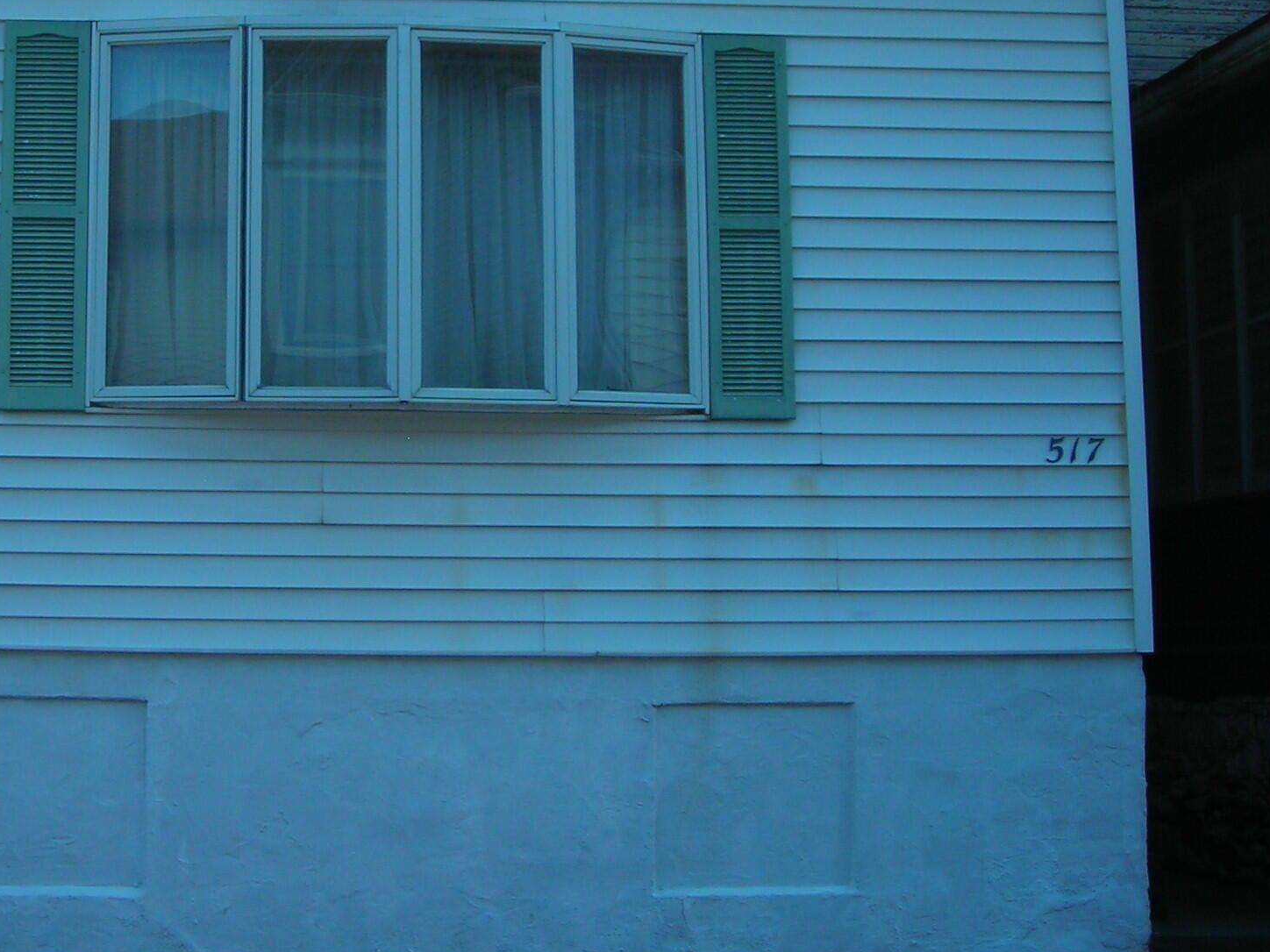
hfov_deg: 28.1
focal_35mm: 68
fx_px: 2495
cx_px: 292
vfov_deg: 21.3
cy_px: 171
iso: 50
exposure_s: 1/391
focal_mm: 6.3
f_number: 3.2
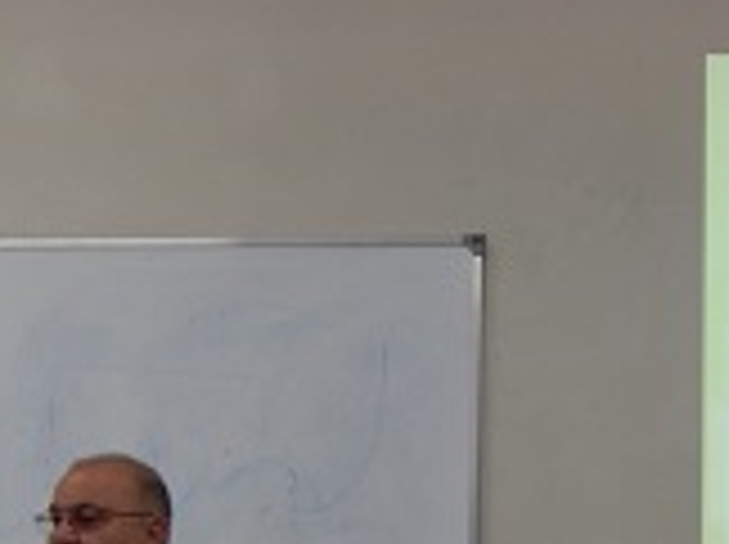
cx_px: 558
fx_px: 2797
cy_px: 699
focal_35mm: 133
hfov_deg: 14.8
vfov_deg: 10.9
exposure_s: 1/30
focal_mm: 7.7
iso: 140
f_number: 3.6
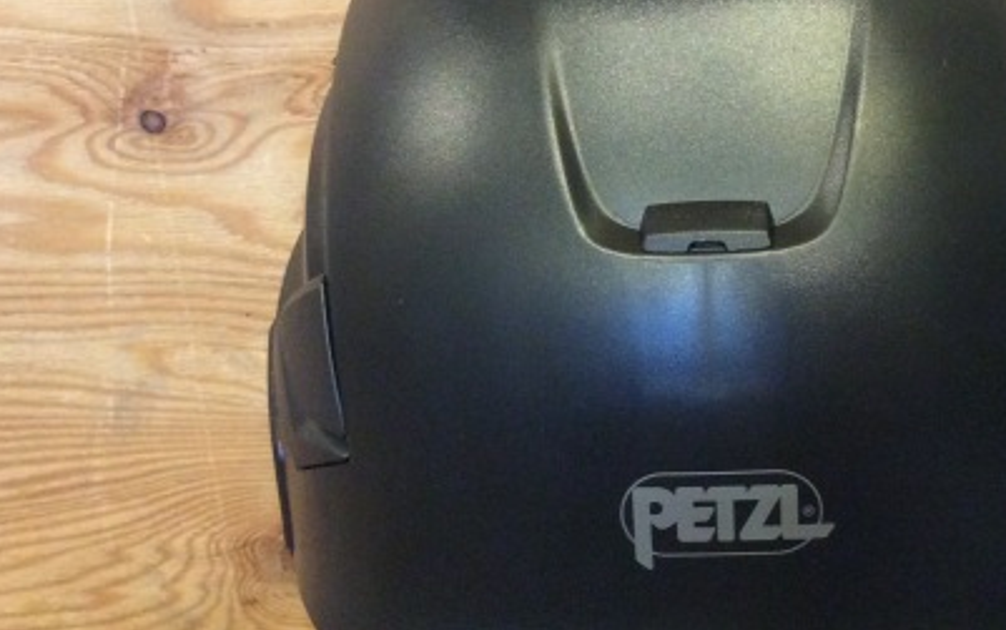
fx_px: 1481
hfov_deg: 36.9
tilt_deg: -28.5
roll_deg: +3.7
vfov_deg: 24.0
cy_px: 269
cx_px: 707
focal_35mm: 54
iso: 320
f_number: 2.4
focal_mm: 3.3
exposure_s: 1/24
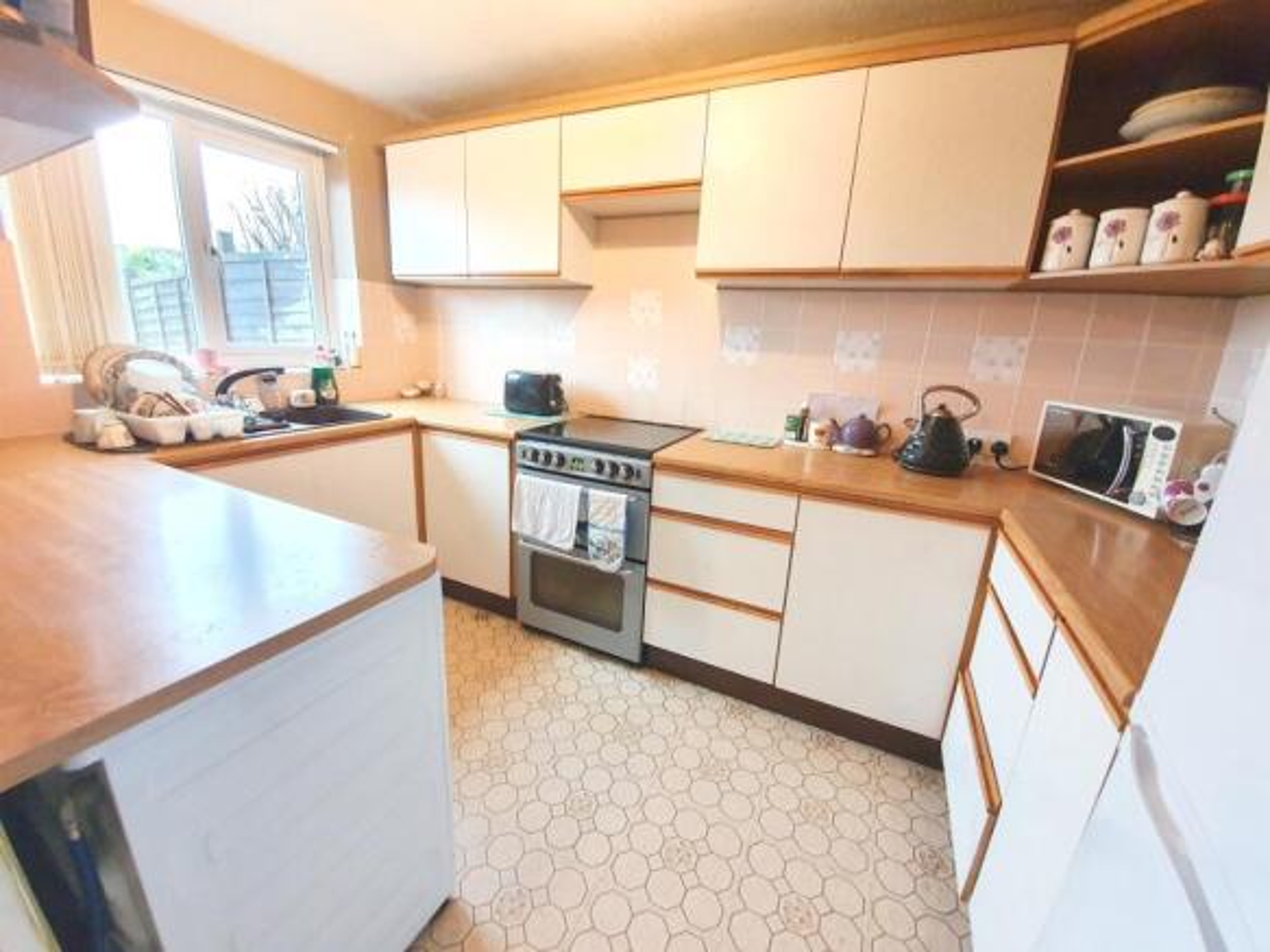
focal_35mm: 13
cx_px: 635
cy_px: 476
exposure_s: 1/25
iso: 640
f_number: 2.2
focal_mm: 1.8
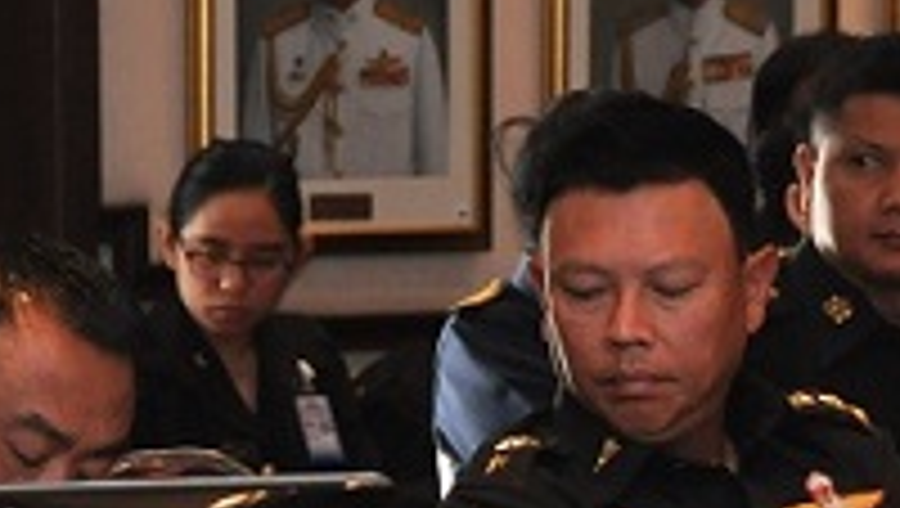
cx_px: 268
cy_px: 468
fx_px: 9647
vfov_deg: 3.0
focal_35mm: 404
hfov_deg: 5.3
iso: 800
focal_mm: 75
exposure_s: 1/80
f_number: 6.3
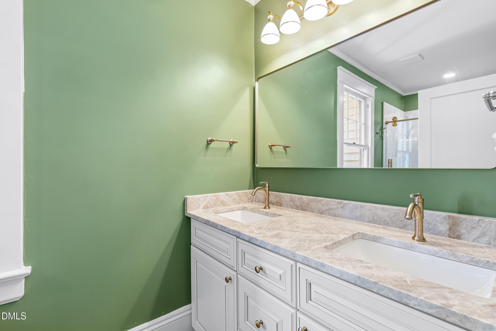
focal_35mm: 16
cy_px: 166
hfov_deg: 96.7
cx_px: 248
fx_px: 220
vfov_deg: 73.8
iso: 640
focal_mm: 16
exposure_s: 1/1.67
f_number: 6.3
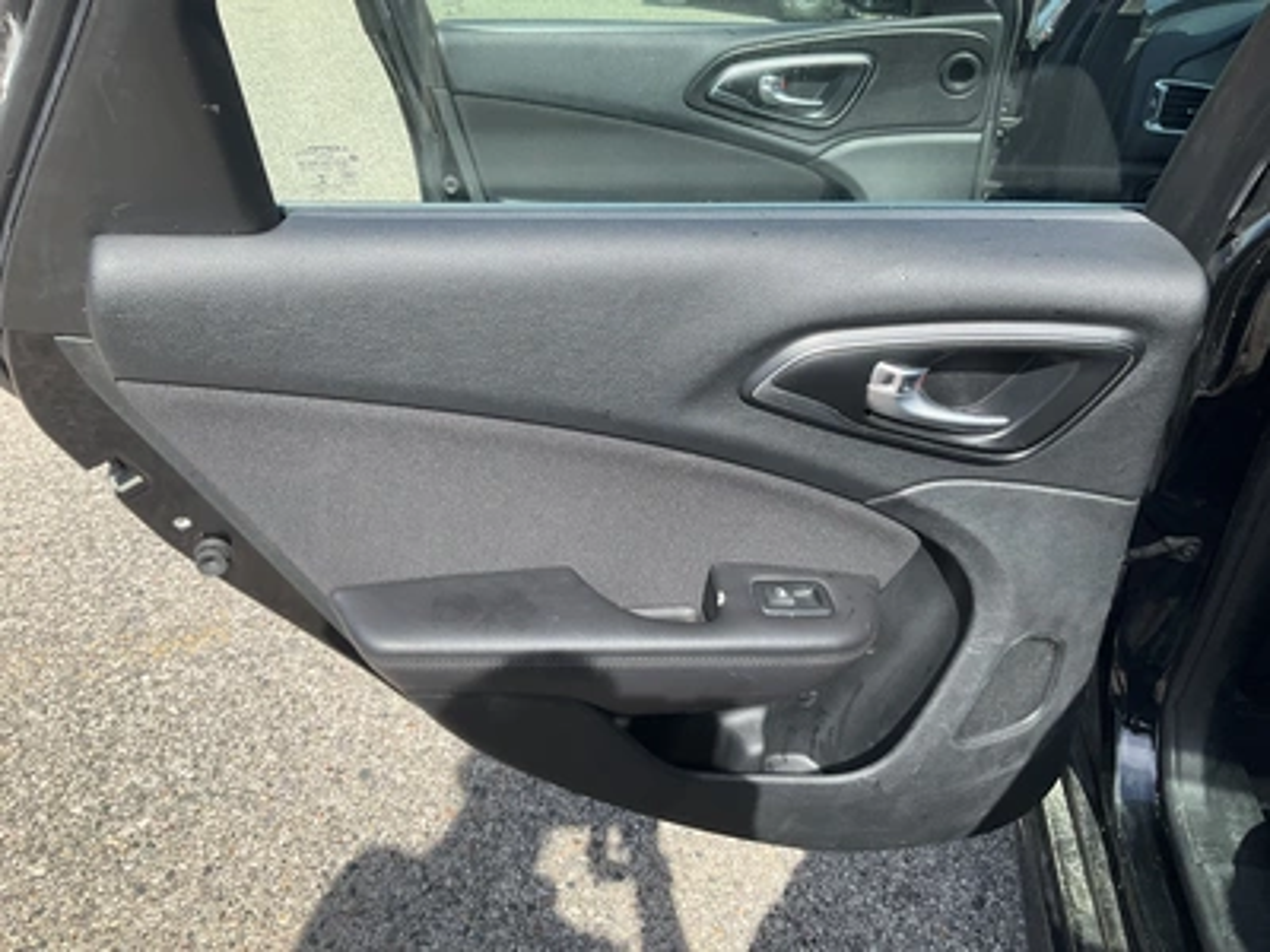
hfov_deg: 61.7
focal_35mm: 29
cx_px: 635
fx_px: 1064
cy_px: 476
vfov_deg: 48.2
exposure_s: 1/613
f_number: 1.8
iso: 25
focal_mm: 3
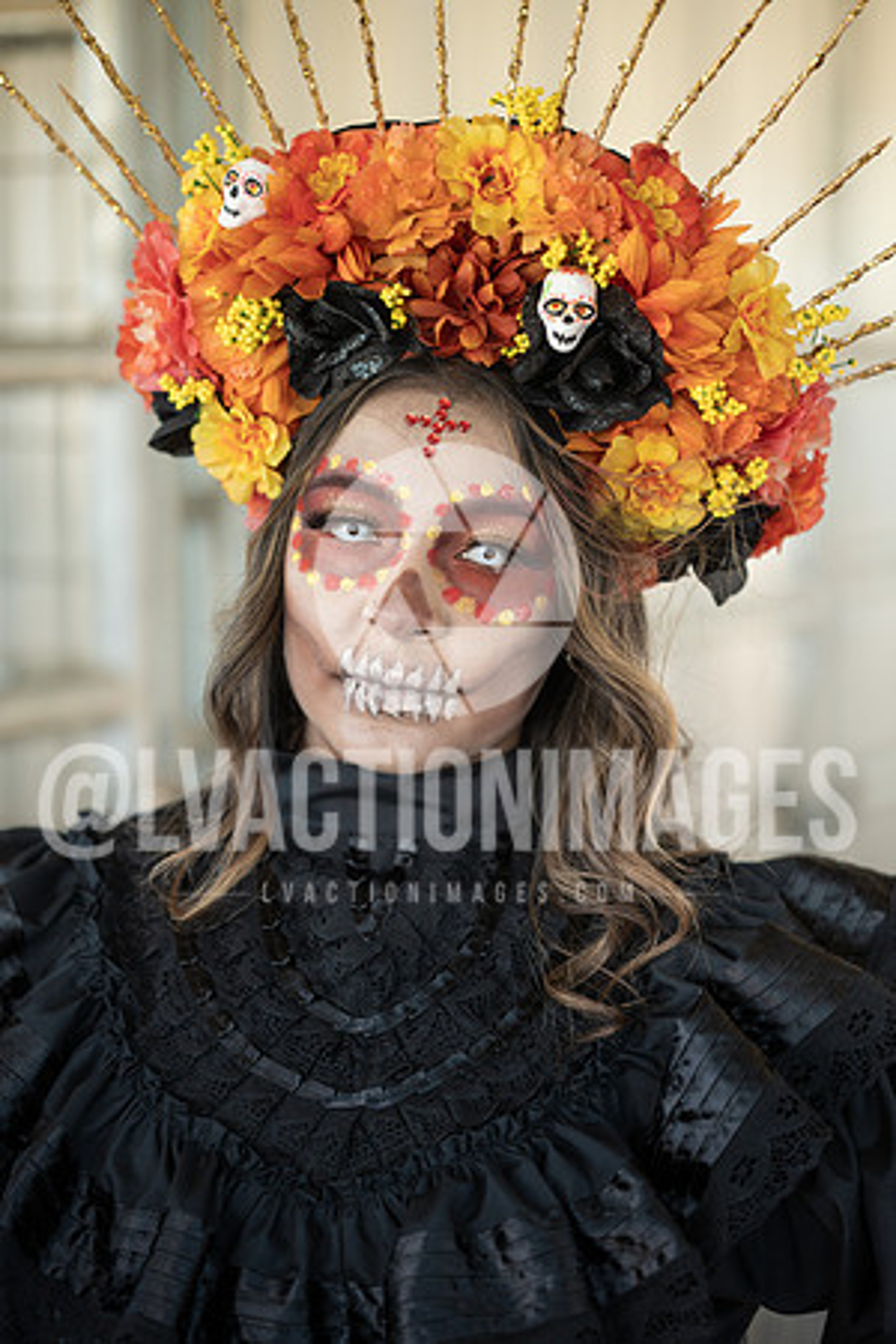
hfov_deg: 16.1
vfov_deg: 23.9
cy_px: 672
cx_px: 448
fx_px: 3173
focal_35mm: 85
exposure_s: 1/100
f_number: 1.8
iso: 140
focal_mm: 85
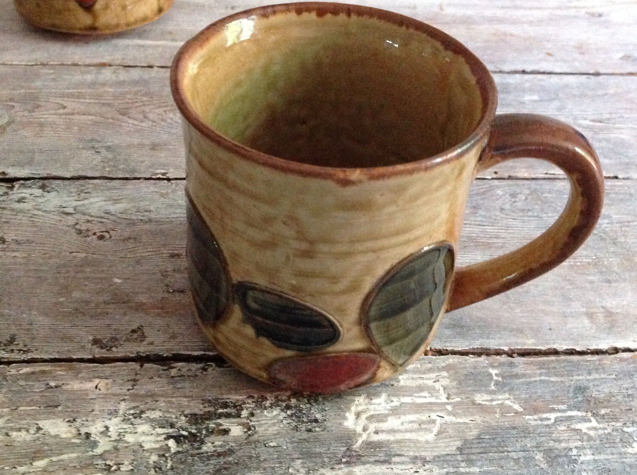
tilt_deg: -44.5
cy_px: 251
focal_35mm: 39
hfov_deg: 47.9
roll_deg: -4.6
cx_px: 308
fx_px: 717
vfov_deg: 36.7
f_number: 2.4
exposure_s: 1/15
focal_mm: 4.28
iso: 800
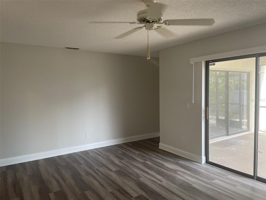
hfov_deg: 67.3
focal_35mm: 26
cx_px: 133
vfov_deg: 53.1
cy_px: 100
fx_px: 200
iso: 125
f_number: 1.6
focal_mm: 4.2
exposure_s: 1/120
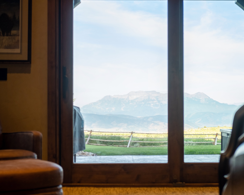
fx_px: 513
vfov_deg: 21.6
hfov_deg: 26.8
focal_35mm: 71
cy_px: 99
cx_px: 130
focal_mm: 35
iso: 200
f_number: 2.8
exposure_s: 1/200
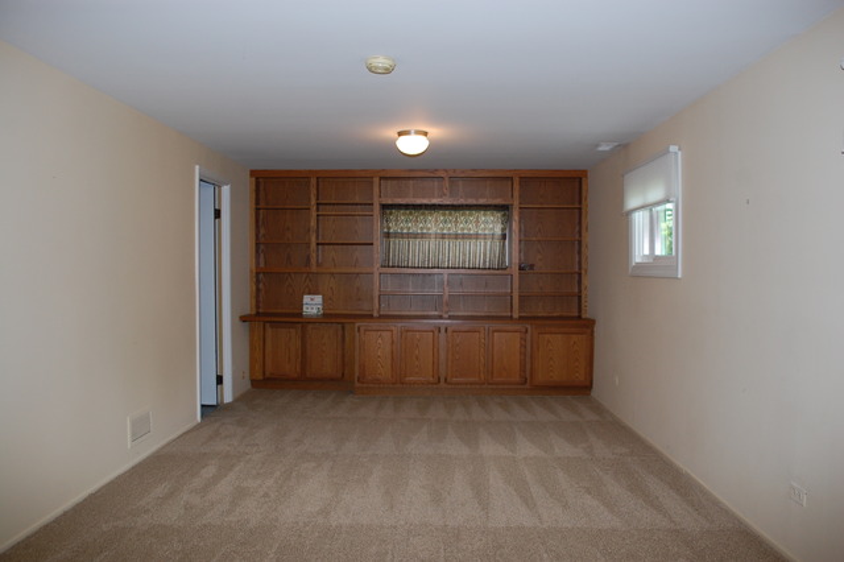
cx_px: 422
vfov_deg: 47.9
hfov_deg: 67.4
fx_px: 633
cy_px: 281
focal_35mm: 27
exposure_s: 1/60
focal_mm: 18
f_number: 4
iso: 400
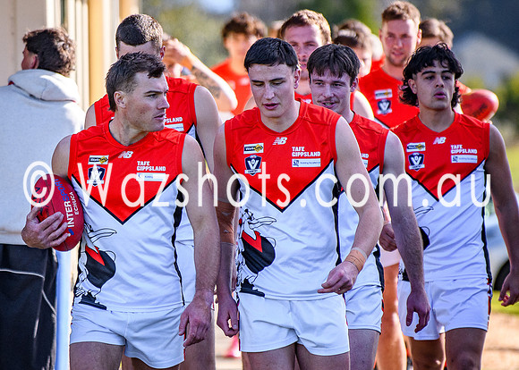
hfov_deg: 4.0
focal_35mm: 507
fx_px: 7474
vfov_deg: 2.8
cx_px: 124
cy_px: 218
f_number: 2.8
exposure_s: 1/4000
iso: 500
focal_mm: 200
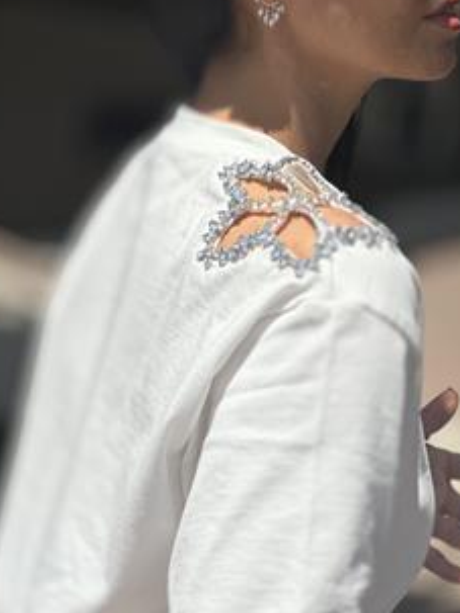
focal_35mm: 105
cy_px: 224
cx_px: 188
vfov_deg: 18.7
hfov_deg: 14.1
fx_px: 1862
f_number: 2.8
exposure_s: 1/2950
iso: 32
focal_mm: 9
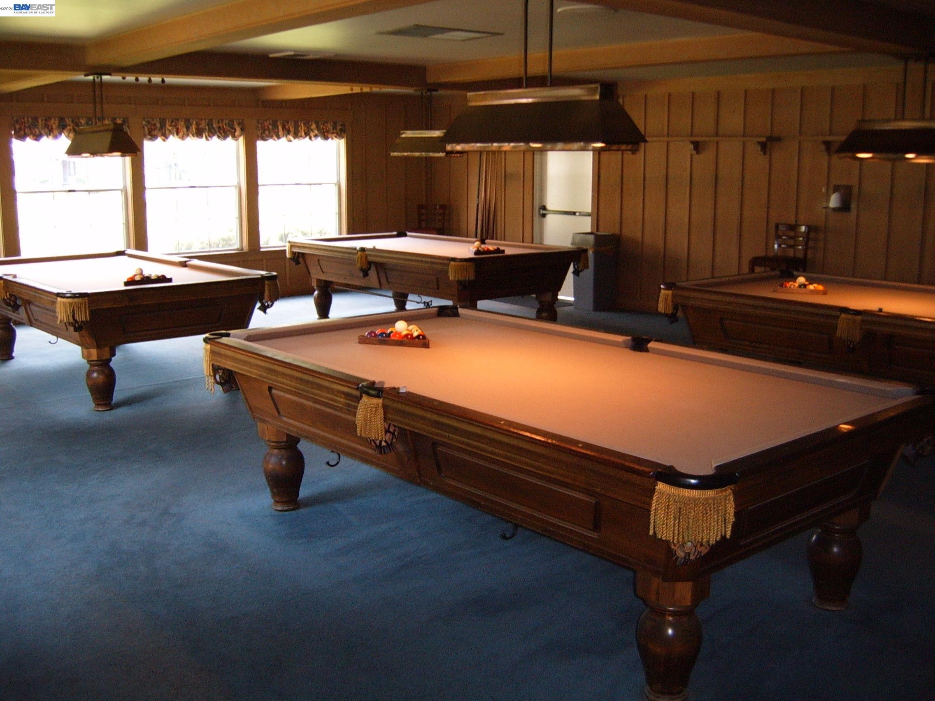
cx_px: 468
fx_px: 999
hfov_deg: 50.1
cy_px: 350
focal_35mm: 37
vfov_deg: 38.7
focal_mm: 6.2
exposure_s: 1/30
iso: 141
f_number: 2.9
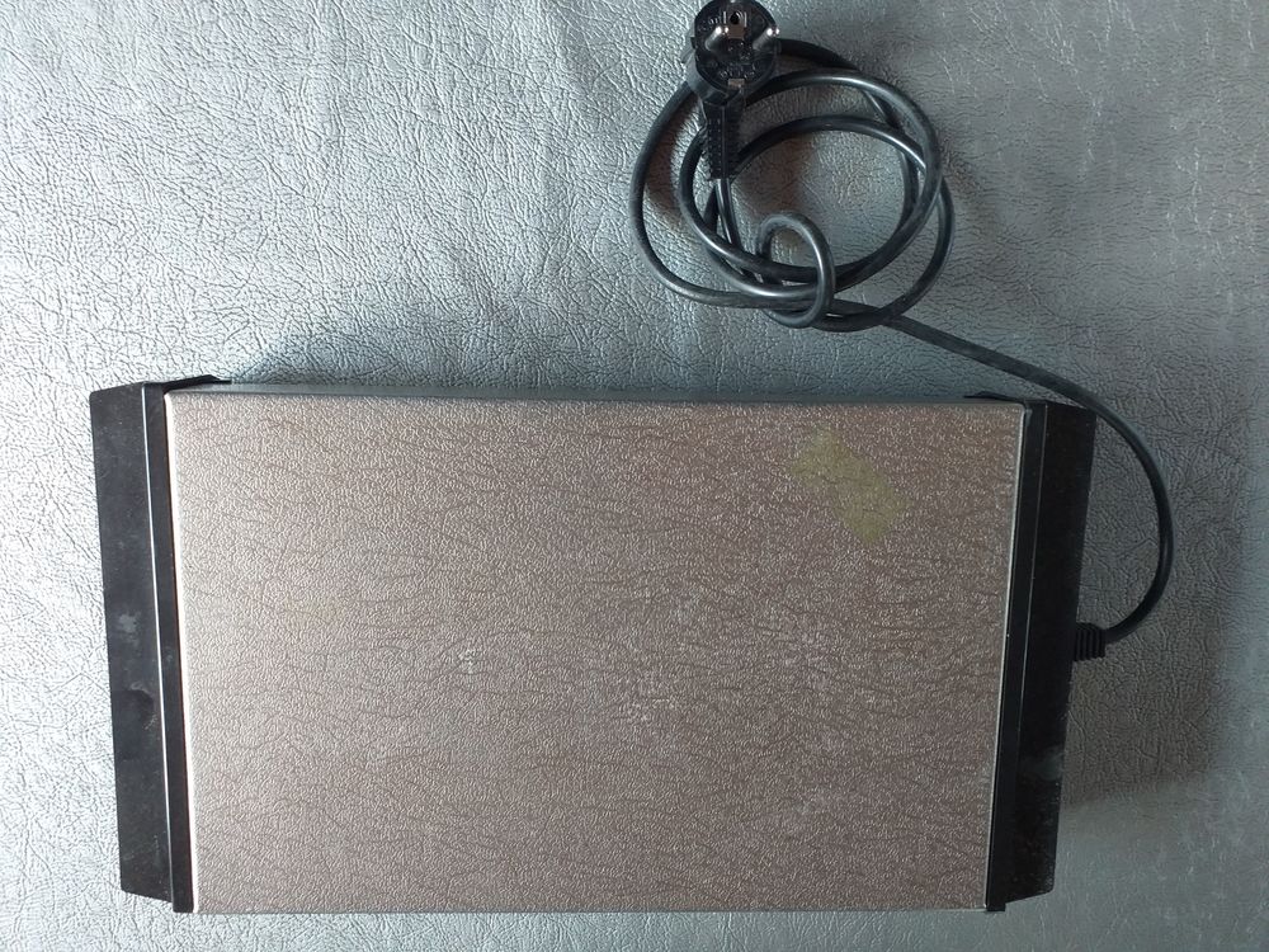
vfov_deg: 53.1
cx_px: 634
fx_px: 953
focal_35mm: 26
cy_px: 476
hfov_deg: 67.3
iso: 80
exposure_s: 1/50
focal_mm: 3.6
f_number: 1.9
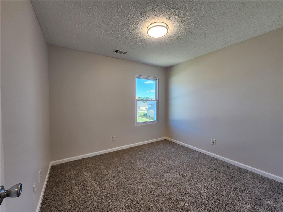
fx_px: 106
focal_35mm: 13
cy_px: 106
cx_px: 142
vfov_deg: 89.9
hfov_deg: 106.2
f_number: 2.2
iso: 64
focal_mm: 2.2
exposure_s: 1/60
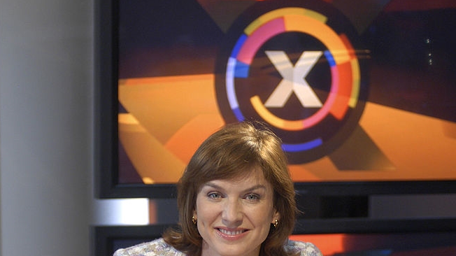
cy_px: 233
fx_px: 1849
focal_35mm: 153
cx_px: 224
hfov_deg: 14.1
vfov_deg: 7.9
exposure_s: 1/60
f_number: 2.8
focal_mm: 62
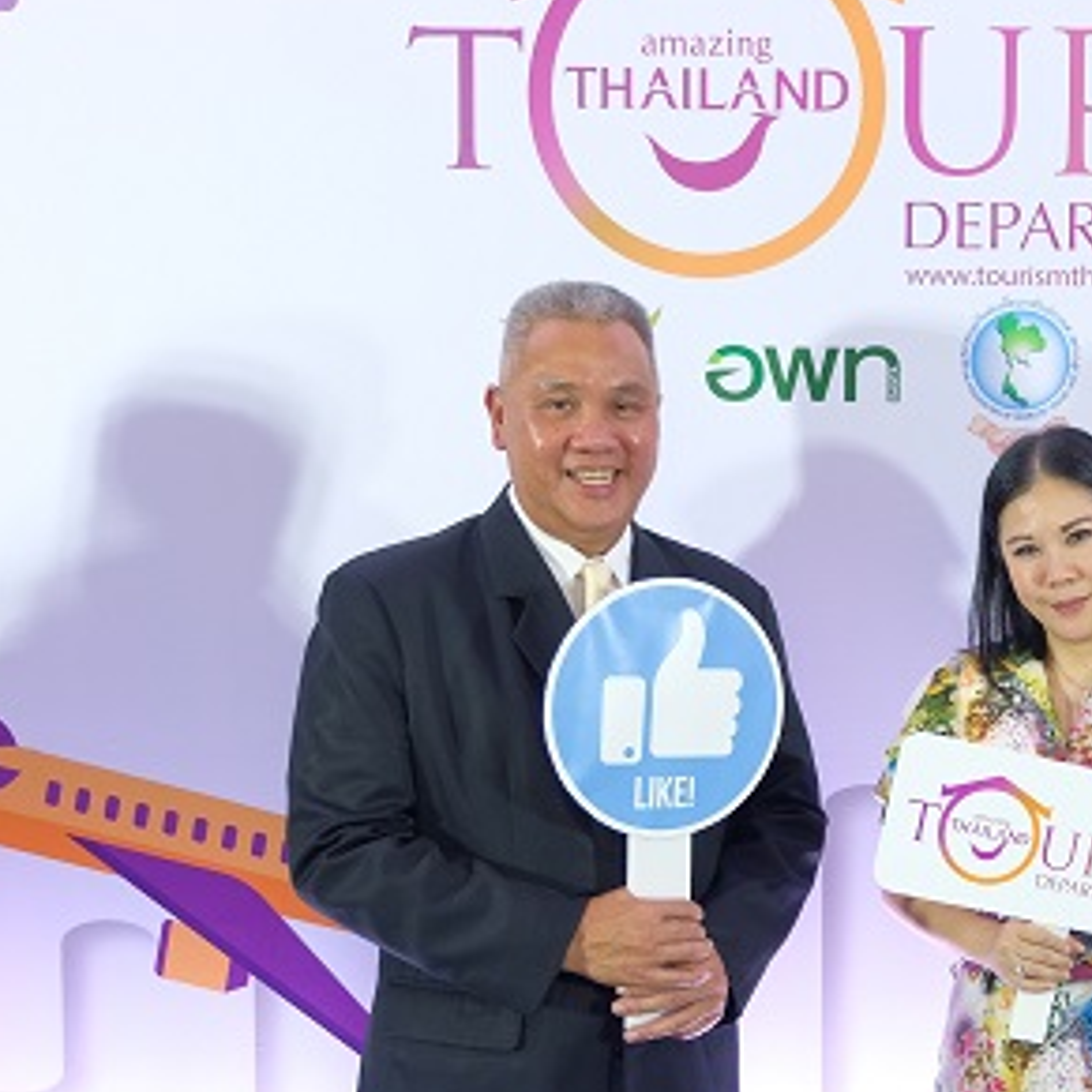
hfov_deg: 27.9
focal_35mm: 58
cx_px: 1069
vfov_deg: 29.5
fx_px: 2070
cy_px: 599
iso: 800
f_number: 2.8
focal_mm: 21.3
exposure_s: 1/200
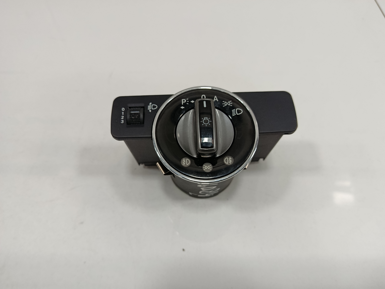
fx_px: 278
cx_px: 198
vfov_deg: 54.9
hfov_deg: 69.4
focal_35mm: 25
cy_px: 147
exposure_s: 1/100
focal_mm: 5.24
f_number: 1.7
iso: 890
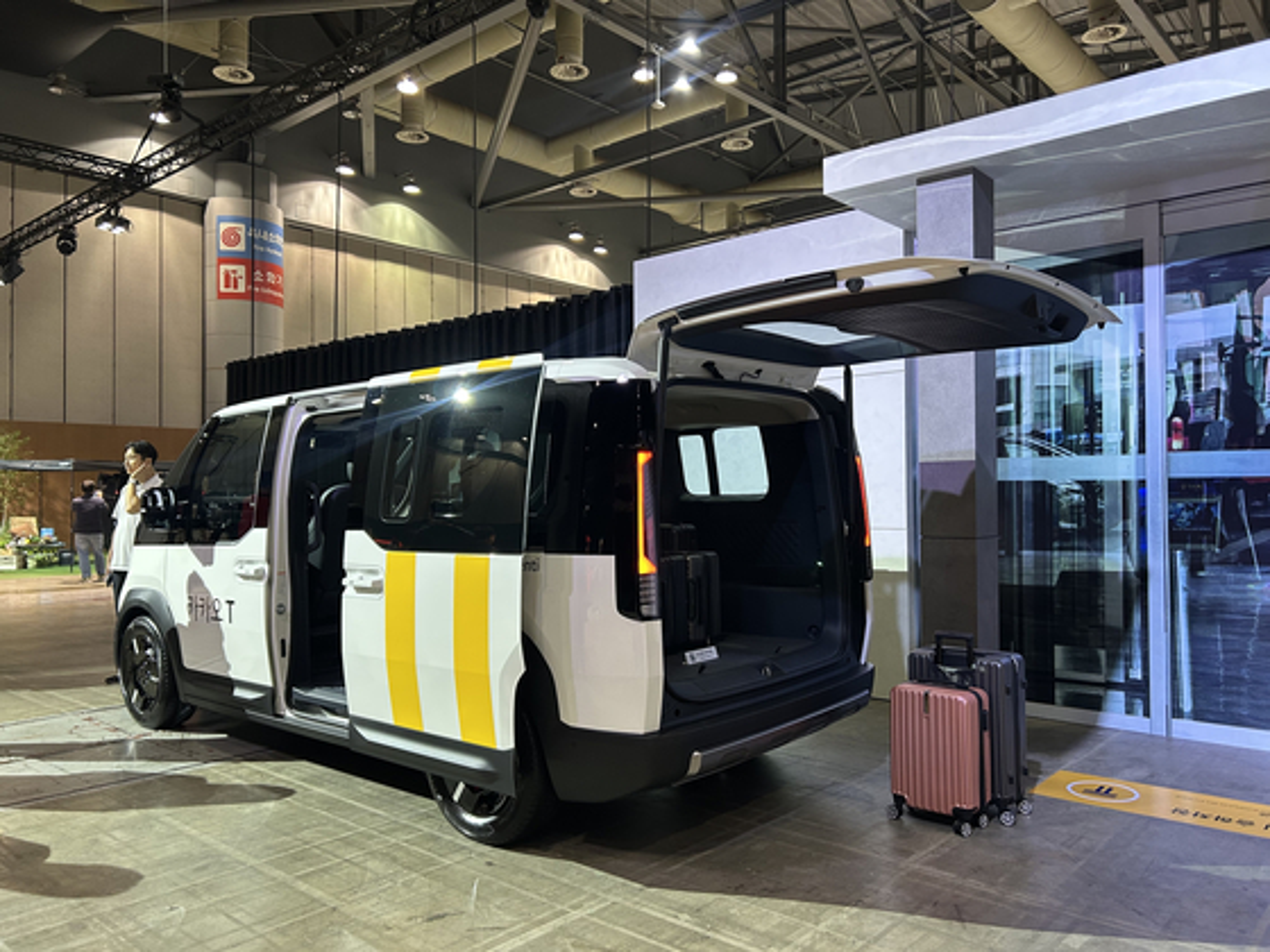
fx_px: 954
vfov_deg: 53.1
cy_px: 476
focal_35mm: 26
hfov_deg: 67.3
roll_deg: +0.1
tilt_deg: +0.8
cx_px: 635
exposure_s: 1/60
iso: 160
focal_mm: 5.7
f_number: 1.5
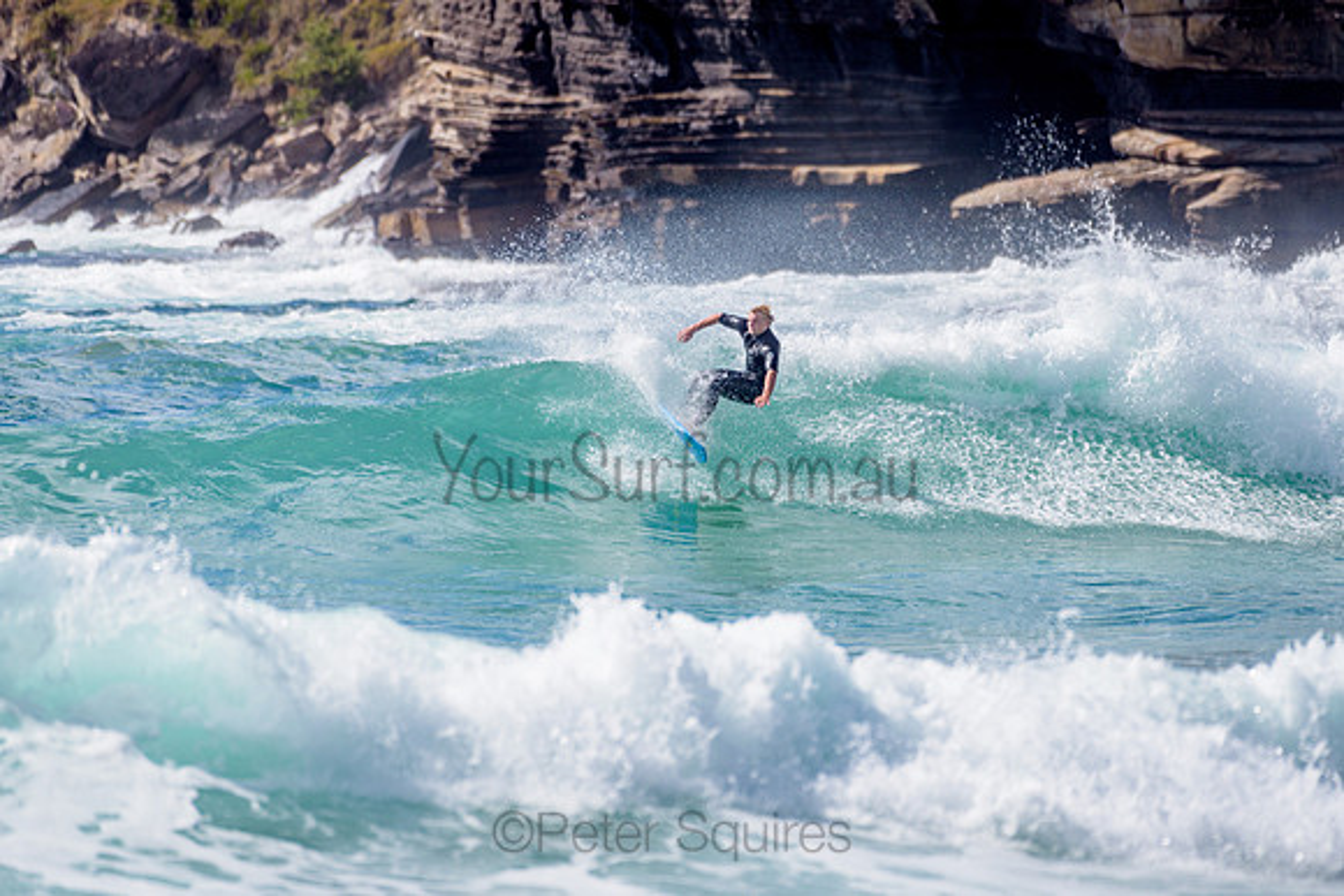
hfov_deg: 3.4
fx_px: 22894
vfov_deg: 2.2
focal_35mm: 613
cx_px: 760
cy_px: 347
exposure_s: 1/2000
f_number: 5.6
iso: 110
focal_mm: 500
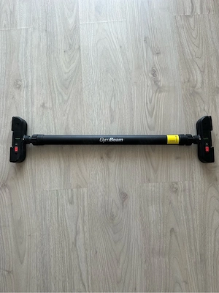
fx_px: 219
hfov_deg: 53.1
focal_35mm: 26
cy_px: 146
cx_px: 110
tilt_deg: -82.0
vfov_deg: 67.3
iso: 40
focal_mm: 5.1
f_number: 1.6
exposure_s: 1/122
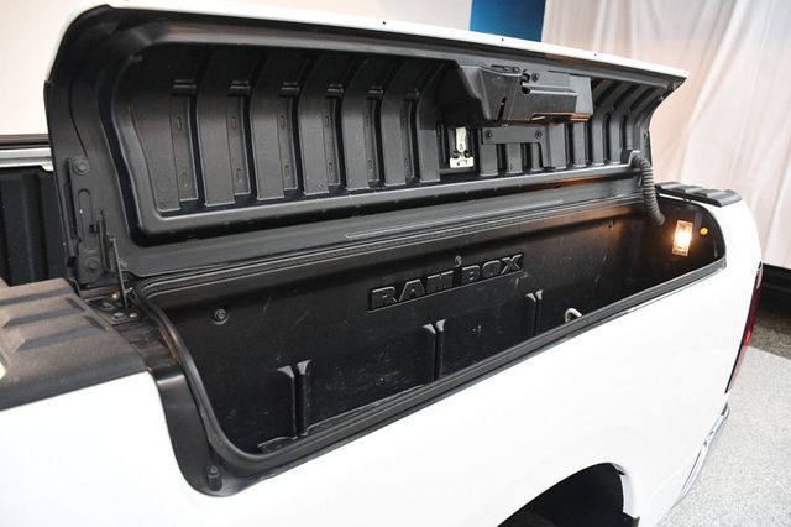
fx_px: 659
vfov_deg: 43.6
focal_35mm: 30
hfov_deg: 62.0
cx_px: 396
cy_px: 264
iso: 3200
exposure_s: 1/100
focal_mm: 20
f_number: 3.5
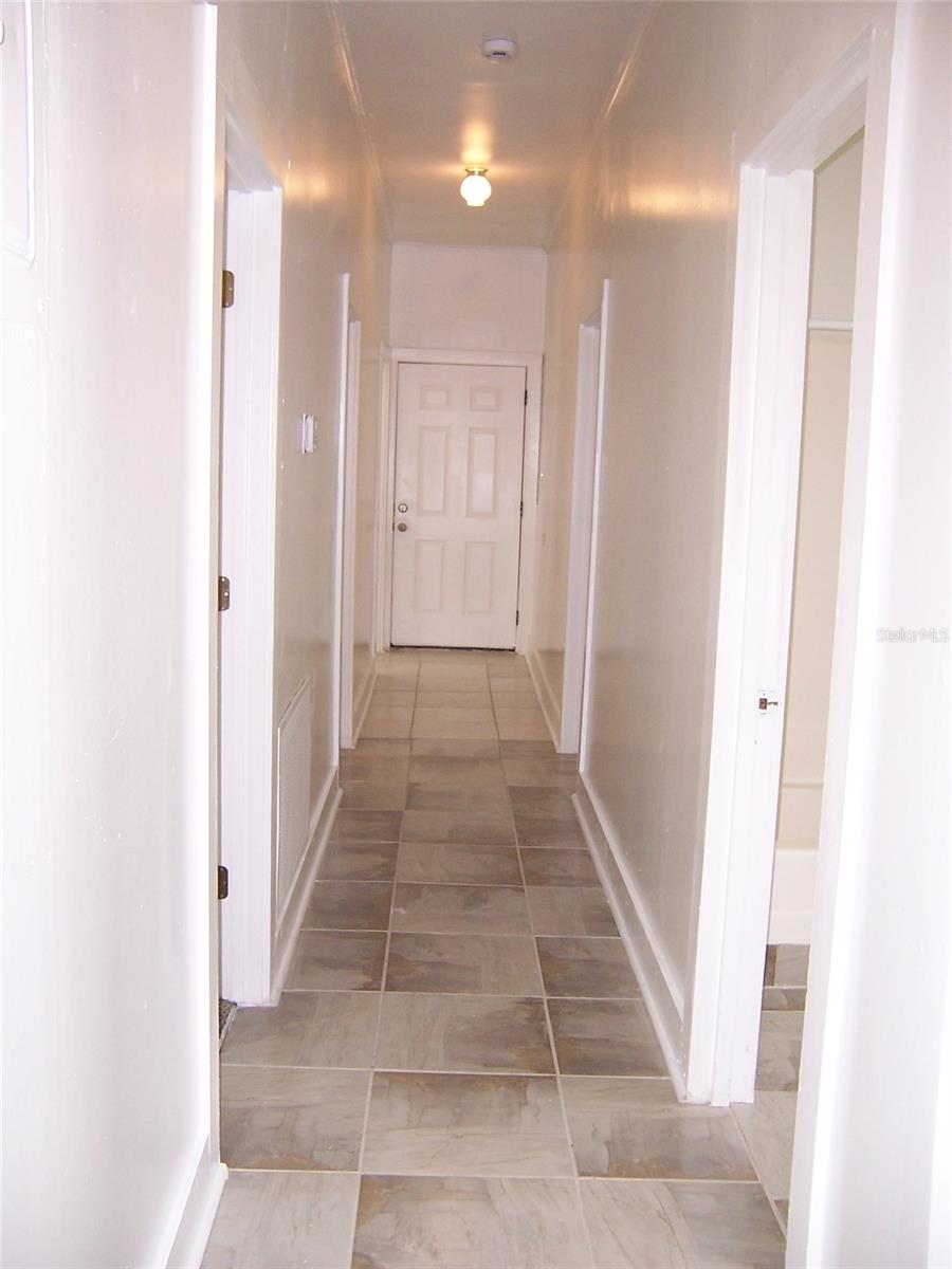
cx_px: 476
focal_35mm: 33
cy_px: 634
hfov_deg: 42.9
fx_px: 1210
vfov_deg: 55.4
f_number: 2.8
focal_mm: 5.5
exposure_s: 1/60
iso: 140
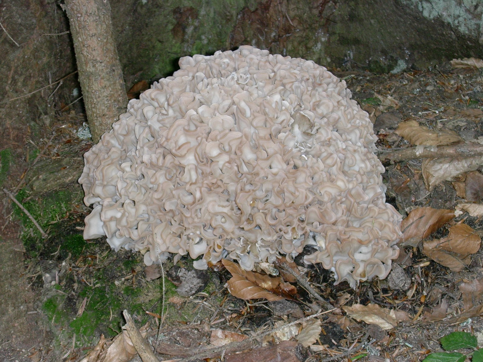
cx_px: 242
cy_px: 181
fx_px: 1102
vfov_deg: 18.7
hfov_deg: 24.7
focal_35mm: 79
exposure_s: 1/64
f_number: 3.9
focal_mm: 11.9
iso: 70
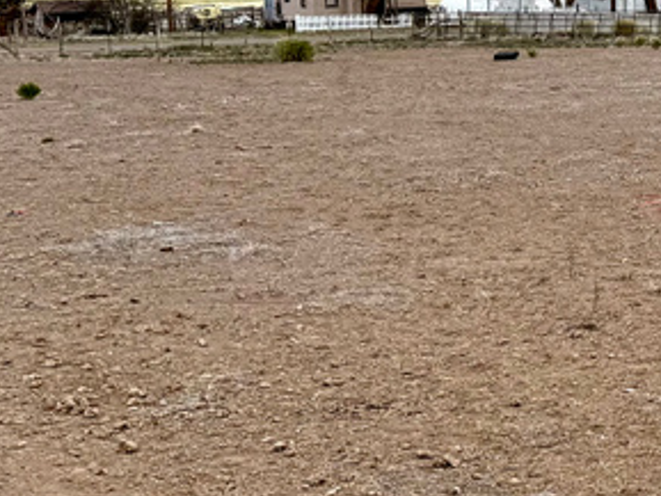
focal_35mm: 85
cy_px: -46
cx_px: 993
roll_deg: +1.3
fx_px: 1624
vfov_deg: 16.8
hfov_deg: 19.9
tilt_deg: +0.0
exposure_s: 1/6173
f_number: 1.78
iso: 80
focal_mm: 6.76
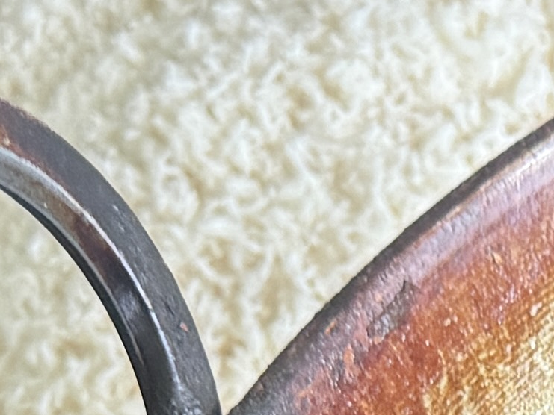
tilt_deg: -48.7
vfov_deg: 7.6
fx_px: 2961
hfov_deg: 10.4
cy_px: 942
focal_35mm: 185
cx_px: 807
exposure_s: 1/50
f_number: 1.78
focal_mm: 6.76
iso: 320
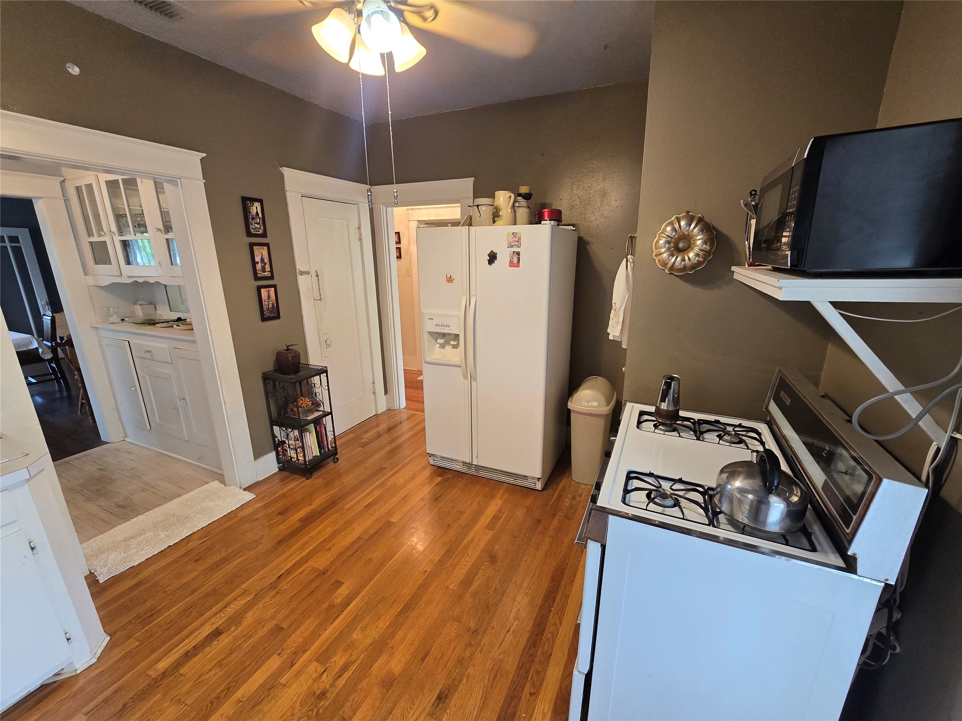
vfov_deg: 89.9
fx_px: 361
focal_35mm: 13
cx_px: 481
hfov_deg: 106.2
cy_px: 360
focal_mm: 2.2
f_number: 2.2
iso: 200
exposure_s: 1/60
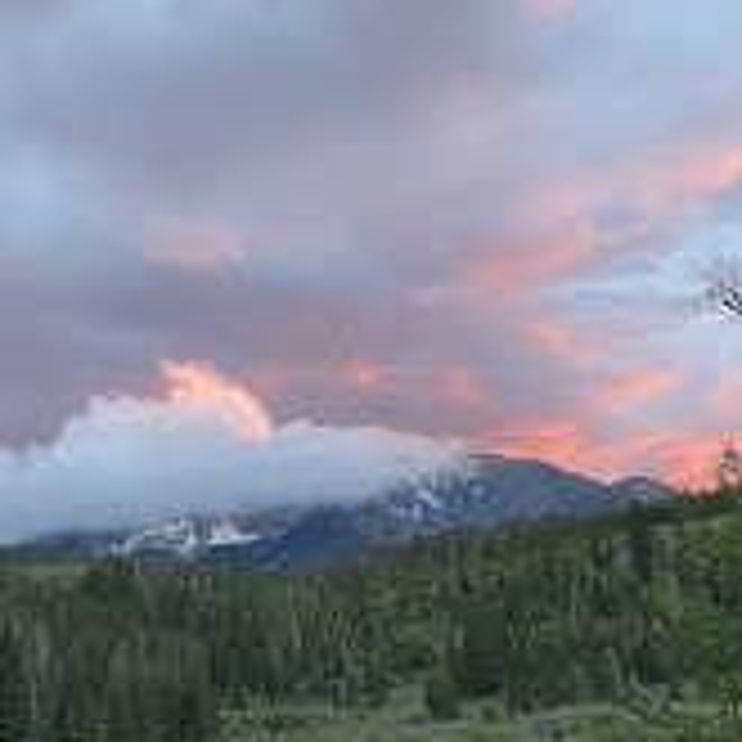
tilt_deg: +17.8
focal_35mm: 89
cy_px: 216
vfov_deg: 19.4
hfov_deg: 19.4
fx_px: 2158
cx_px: 216
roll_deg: +2.9
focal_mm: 4.25
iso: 125
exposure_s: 1/64
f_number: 1.8
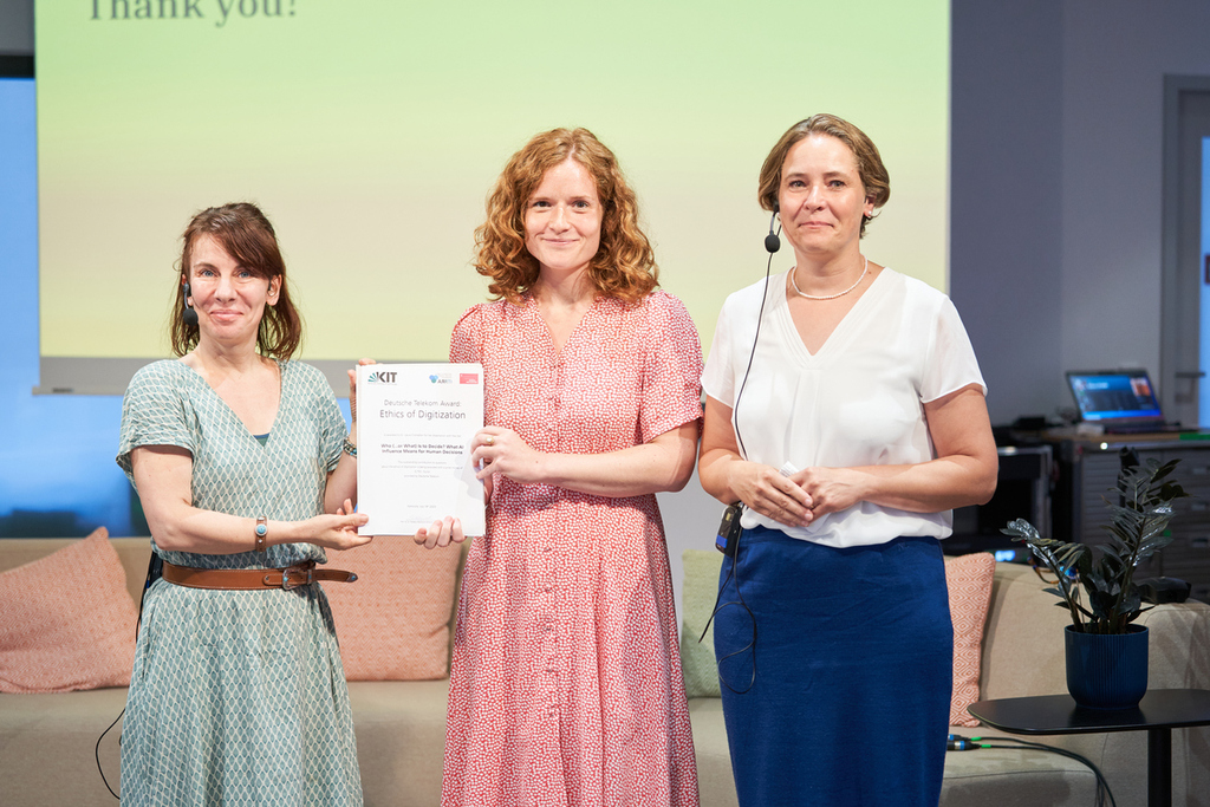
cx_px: 605
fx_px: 2353
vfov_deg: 19.5
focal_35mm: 70
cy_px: 404
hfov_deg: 28.8
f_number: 3.2
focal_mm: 70
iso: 1000
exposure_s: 1/200
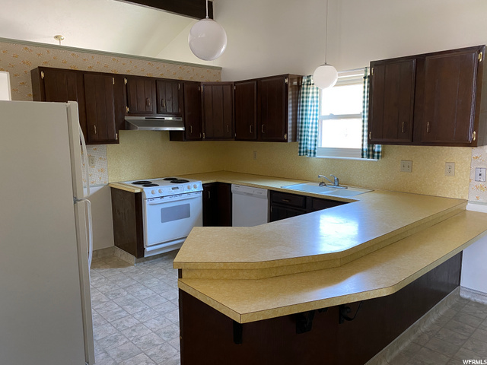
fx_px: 366
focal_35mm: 26
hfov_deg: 67.3
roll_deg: +0.9
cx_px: 244
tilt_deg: -7.0
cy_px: 182
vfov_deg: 53.1
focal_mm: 4.25
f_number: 1.8
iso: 200
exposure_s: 1/60
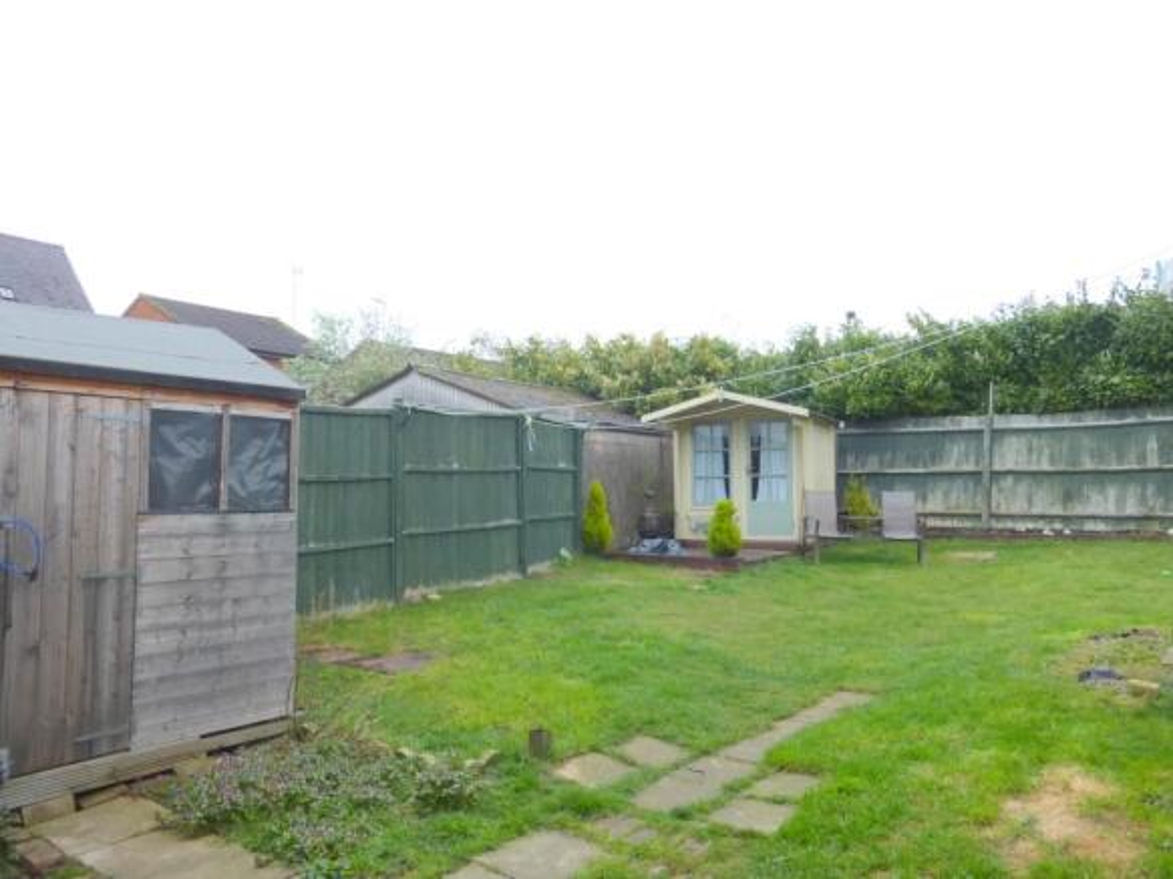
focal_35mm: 24
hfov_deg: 71.6
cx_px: 586
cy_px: 440
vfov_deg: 56.8
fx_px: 813
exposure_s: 1/100
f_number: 3.5
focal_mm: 4.3
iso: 100
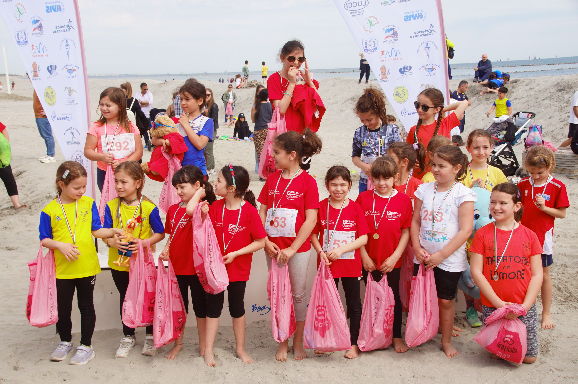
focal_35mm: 52
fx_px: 842
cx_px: 289
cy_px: 192
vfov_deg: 25.7
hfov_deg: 37.9
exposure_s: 1/125
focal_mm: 35
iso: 100
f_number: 9
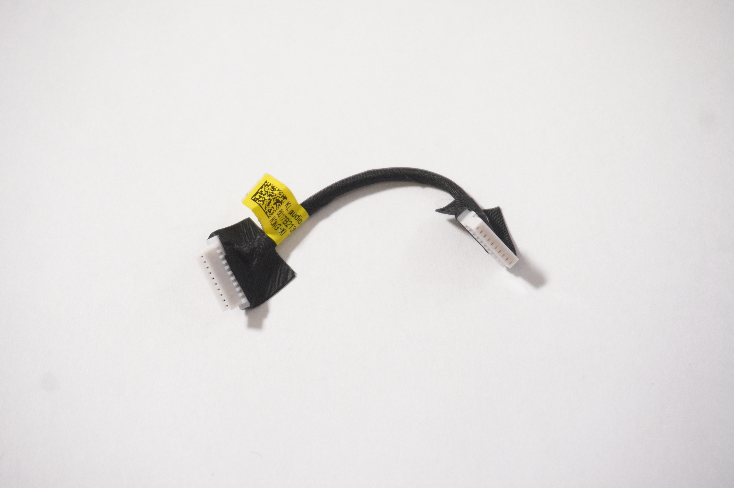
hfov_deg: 33.4
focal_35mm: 60
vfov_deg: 22.6
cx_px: 367
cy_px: 244
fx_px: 1222
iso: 1600
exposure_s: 1/200
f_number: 5.6
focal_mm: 40
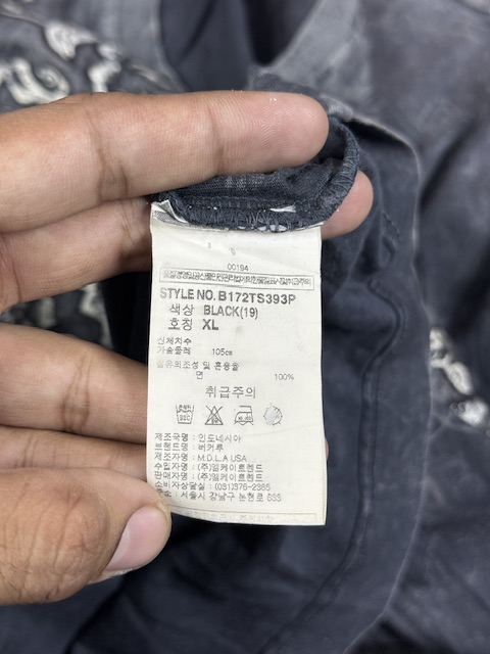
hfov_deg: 30.3
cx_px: 245
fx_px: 906
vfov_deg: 39.7
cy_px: 327
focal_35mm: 48
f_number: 1.78
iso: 64
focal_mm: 6.76
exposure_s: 1/100
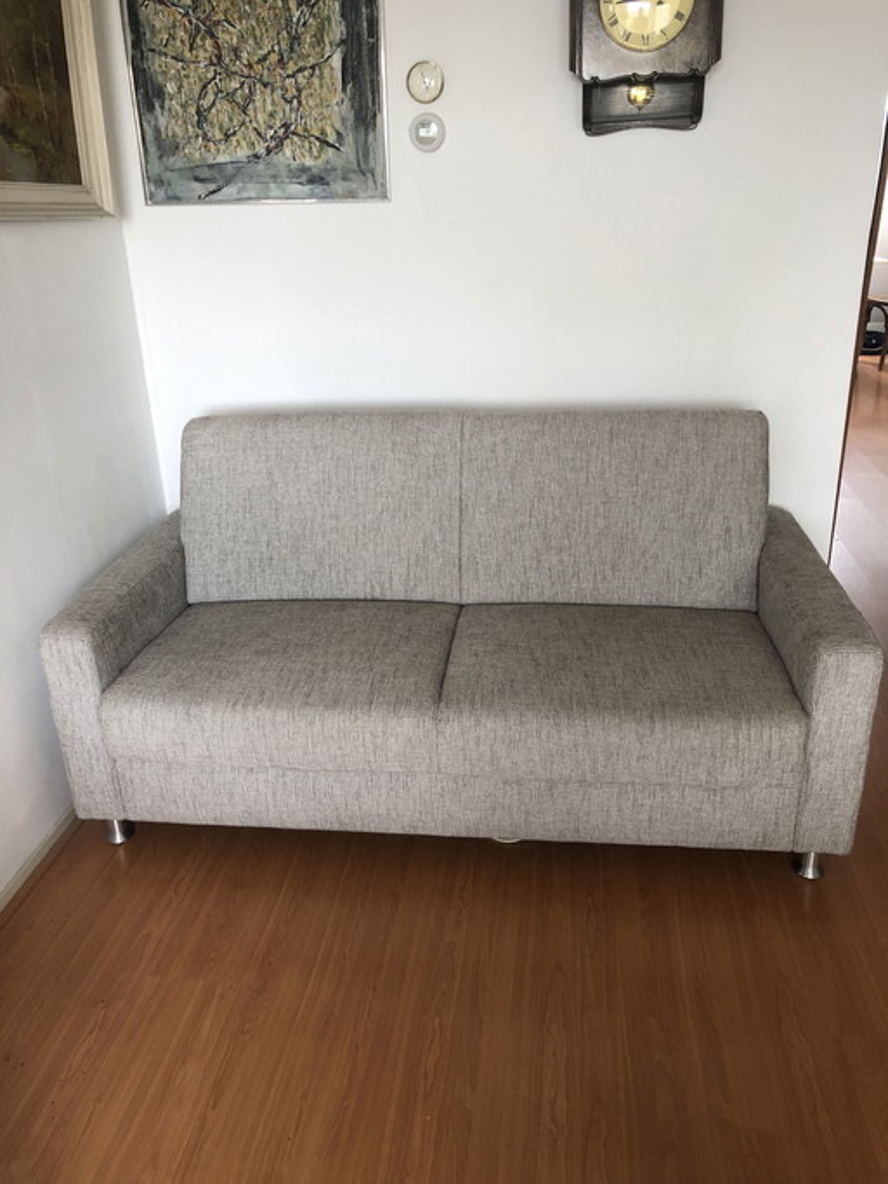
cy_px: 592
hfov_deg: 49.7
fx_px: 958
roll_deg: +2.3
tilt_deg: -22.1
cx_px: 444
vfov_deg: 63.5
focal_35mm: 28
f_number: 1.8
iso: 32
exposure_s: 1/30
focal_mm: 4
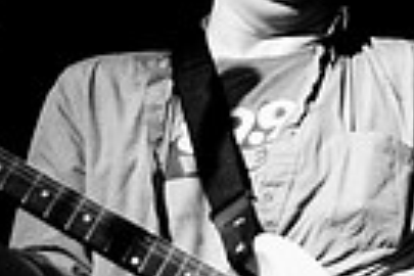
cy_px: 127
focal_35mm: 193
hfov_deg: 10.5
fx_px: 2219
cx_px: 454
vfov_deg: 7.1
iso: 1000
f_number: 1.8
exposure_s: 1/200
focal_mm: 30
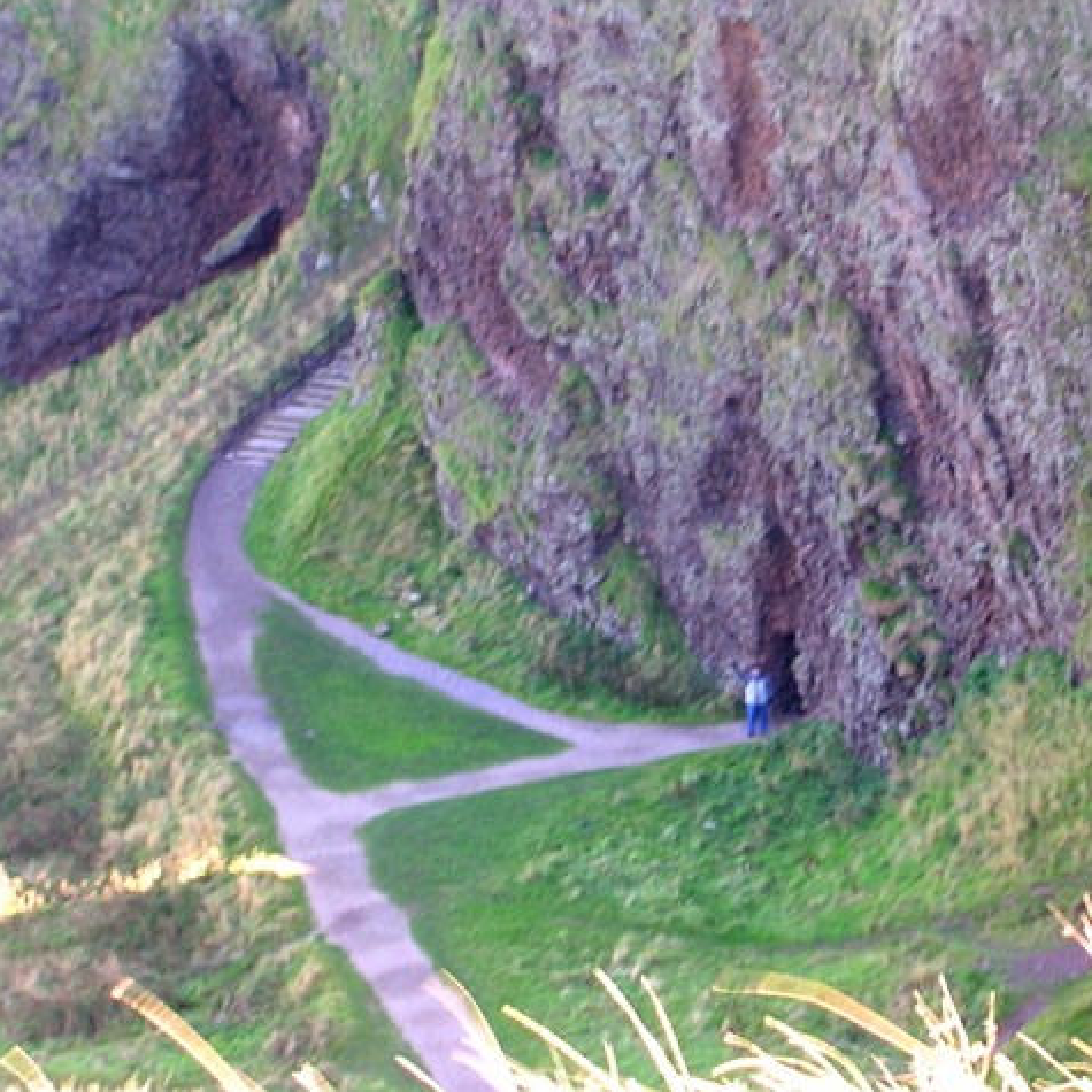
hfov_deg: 12.7
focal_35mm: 137
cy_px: 545
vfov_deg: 12.7
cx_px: 697
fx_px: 4890
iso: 50
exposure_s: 1/12.4
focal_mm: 17.4
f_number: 4.9
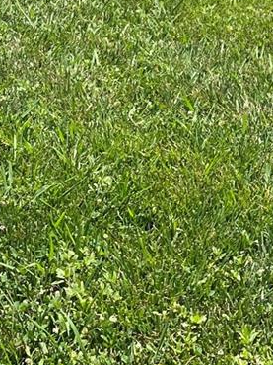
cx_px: 159
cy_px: -315
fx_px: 1137
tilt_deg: +0.2
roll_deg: -0.2
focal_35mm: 108
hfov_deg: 13.7
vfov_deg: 15.4
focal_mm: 4.25
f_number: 1.8
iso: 32
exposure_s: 1/2967
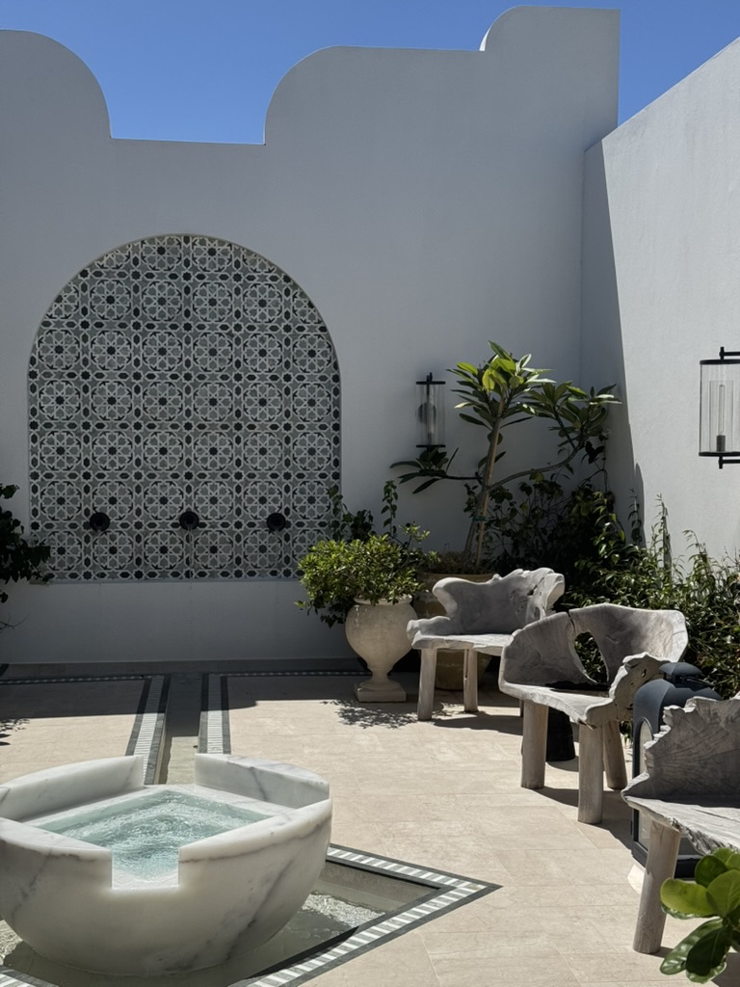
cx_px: 370
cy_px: 494
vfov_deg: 39.7
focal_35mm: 48
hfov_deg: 30.3
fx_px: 1368
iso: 80
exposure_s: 1/10526
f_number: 1.78
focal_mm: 6.76
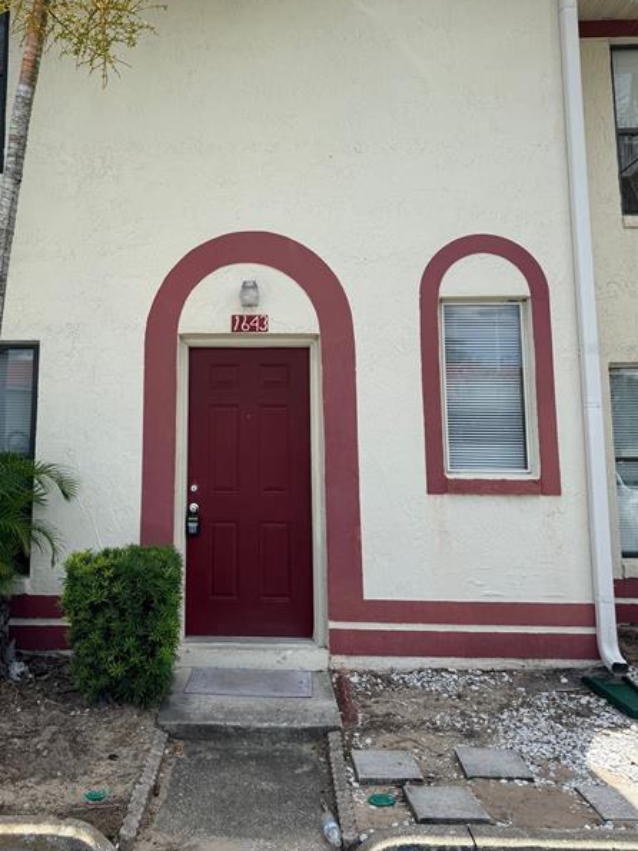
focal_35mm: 31
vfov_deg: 58.0
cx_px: 229
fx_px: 762
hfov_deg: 44.9
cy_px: 348
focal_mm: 6.76
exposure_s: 1/2105
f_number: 1.78
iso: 80
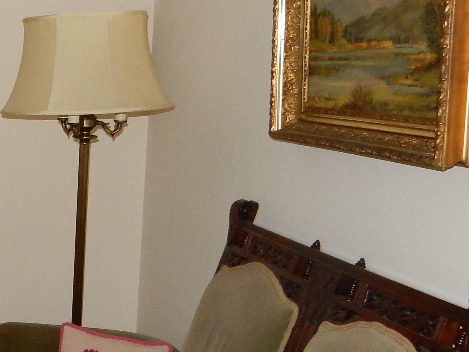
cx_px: -164
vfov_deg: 18.8
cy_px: 243
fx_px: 1057
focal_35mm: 78
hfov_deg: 22.1
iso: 220
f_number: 3.7
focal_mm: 4.5
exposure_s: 1/30
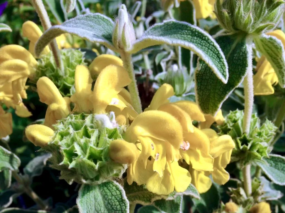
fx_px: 272
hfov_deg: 55.4
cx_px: 142
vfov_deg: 42.9
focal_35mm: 33
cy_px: 106
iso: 50
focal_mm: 4.12
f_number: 2.4
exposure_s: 1/2358
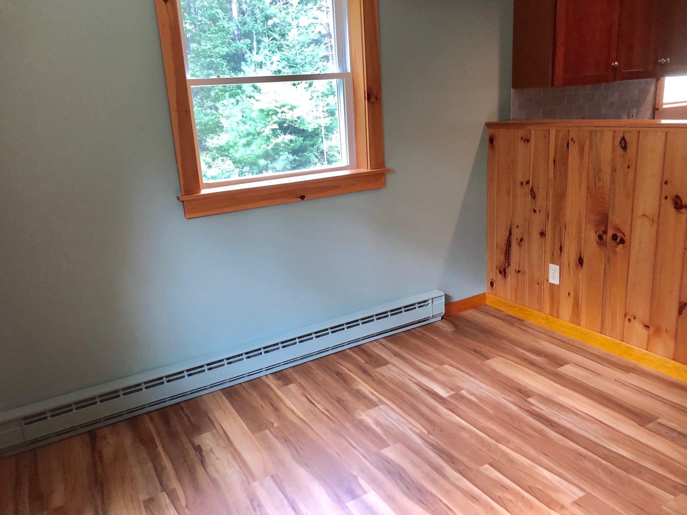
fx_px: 556
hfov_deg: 63.4
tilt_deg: -13.8
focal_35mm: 28
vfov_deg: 49.7
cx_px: 344
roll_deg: +4.5
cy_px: 258
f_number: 1.8
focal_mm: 3.99
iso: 50
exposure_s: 1/15
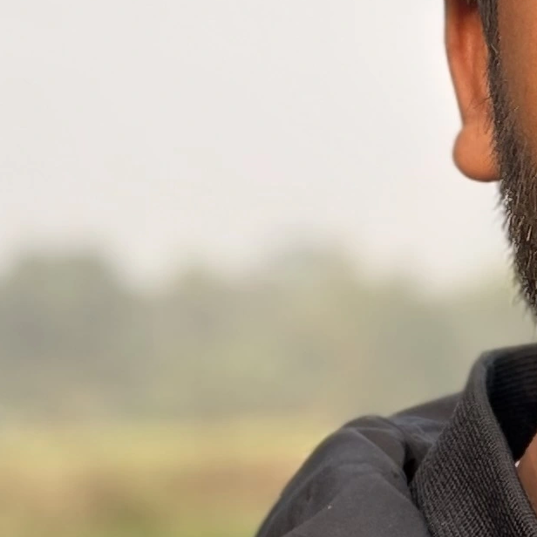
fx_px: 2334
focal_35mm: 133
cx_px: 876
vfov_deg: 13.1
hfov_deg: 12.3
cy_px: 161
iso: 25
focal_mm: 2.71
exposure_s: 1/275
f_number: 1.9
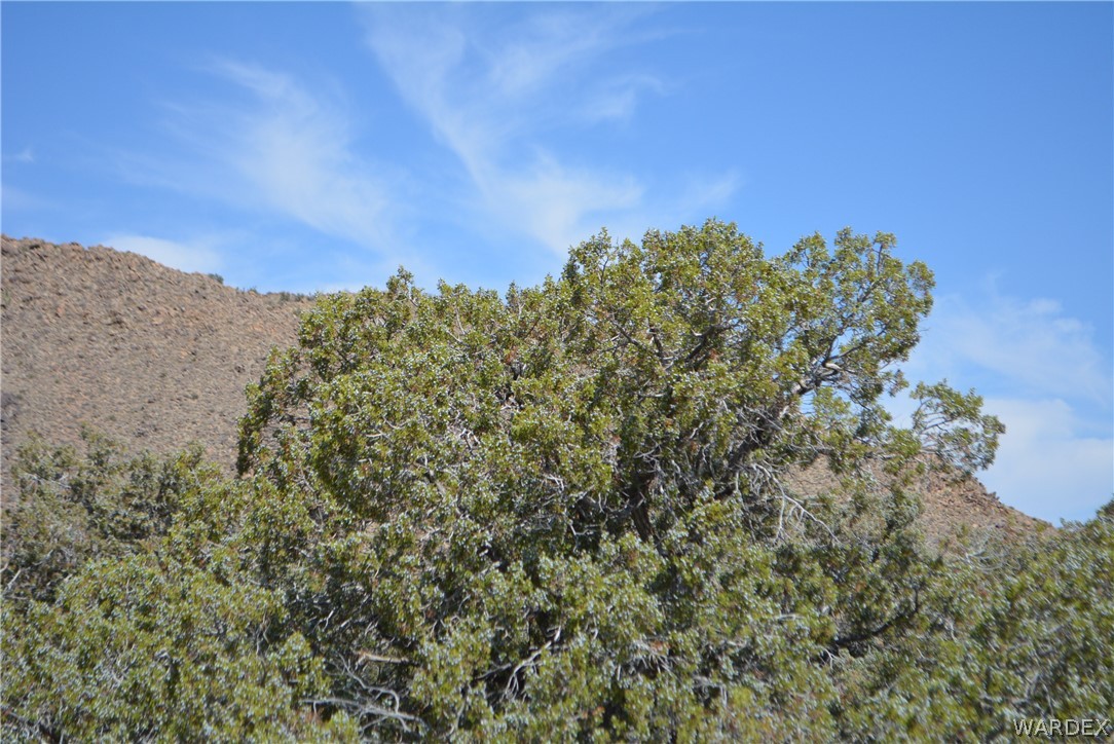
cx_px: 557
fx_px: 2554
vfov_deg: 16.6
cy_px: 372
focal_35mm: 82
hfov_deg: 24.6
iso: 400
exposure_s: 1/1600
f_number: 6.3
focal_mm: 55
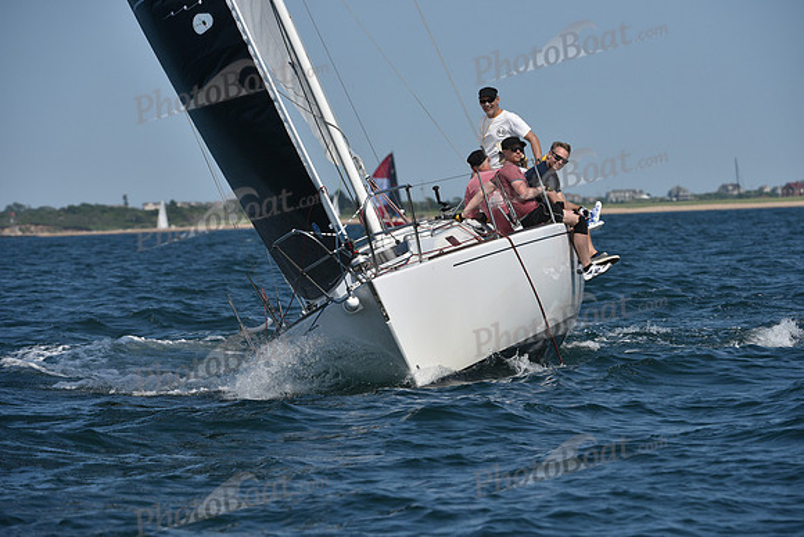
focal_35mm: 310
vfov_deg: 4.4
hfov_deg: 6.6
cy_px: 268
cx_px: 402
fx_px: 6925
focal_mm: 310
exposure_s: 1/1600
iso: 320
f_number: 9
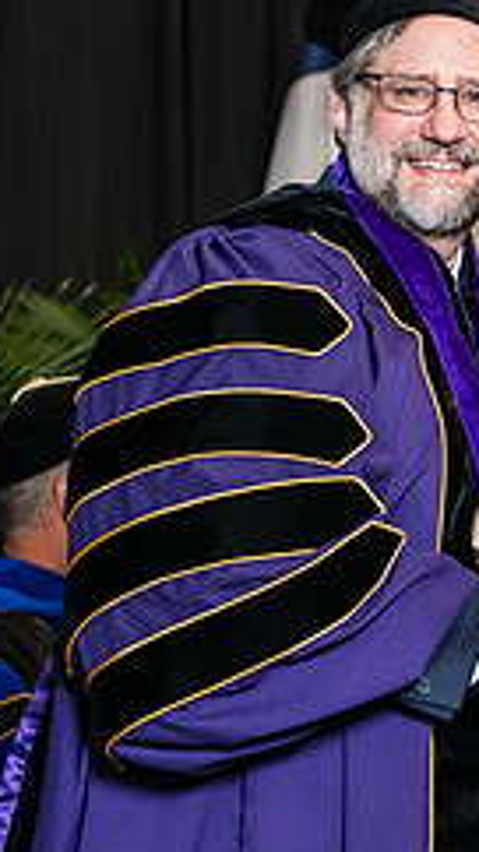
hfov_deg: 6.8
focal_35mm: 176
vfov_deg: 12.2
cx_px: 747
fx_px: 3977
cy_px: 396
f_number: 5
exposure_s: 1/200
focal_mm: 70
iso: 2000
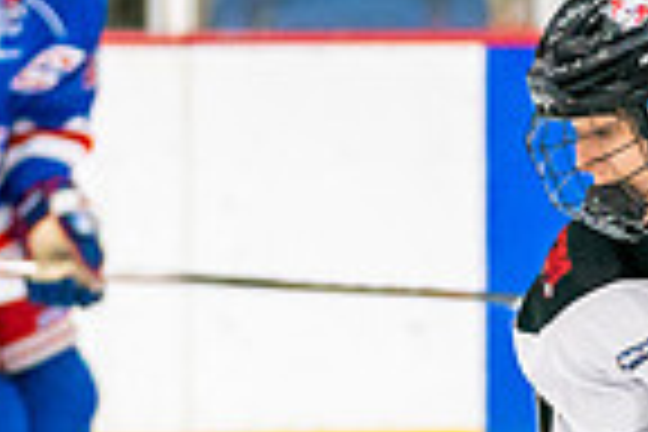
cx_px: 566
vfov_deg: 1.9
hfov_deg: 2.8
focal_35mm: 730
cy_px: 704
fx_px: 13139
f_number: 2.8
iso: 3200
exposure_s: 1/1250
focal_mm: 126
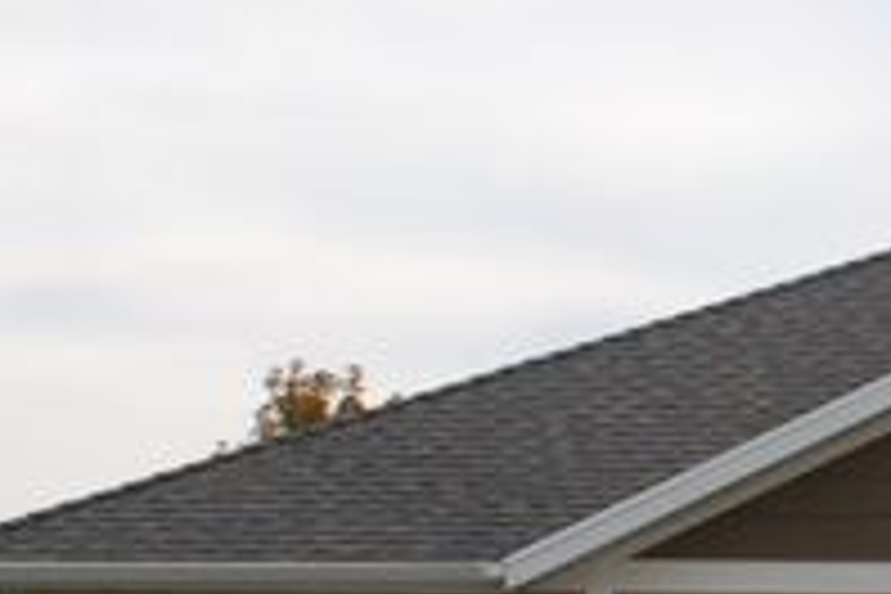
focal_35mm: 171
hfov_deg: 10.9
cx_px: 1791
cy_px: 326
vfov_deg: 8.0
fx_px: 4232
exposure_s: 1/200
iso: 100
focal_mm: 22
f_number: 10
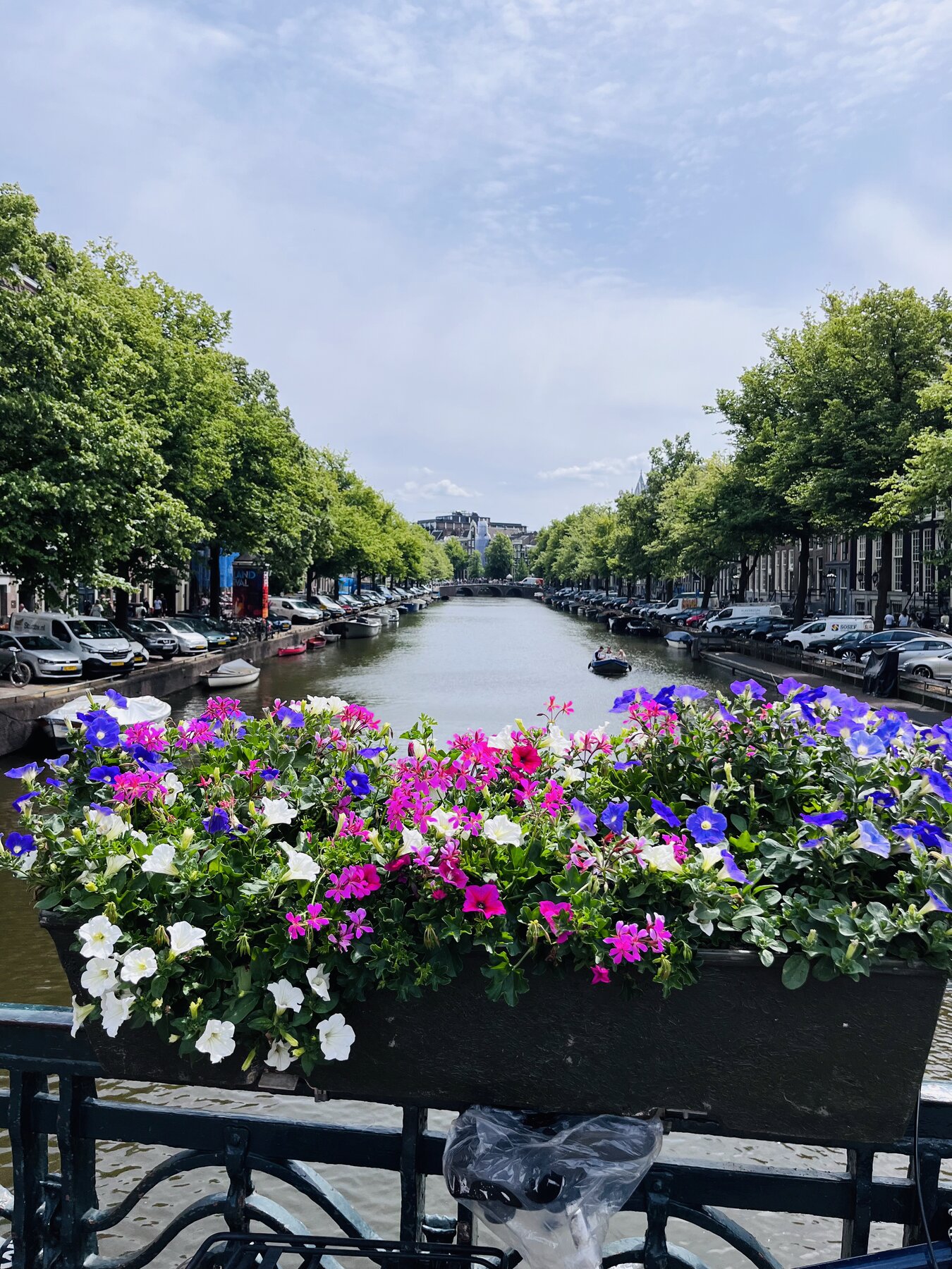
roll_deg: -2.5
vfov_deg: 67.3
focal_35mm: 26
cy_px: 634
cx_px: 476
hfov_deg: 53.1
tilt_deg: -2.7
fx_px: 953
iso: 50
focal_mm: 5.1
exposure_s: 1/5848
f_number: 1.6
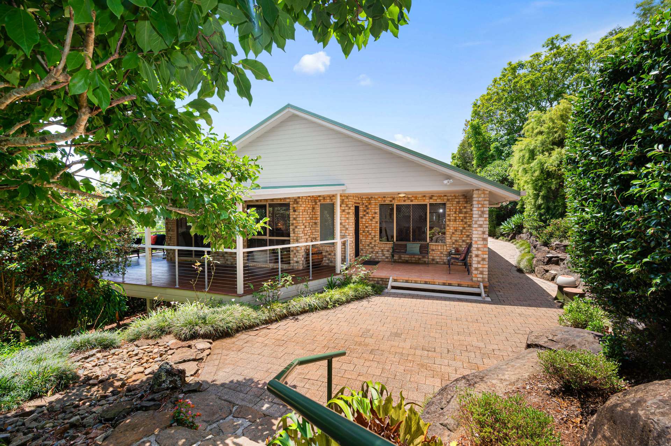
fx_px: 289
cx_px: 336
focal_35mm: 16
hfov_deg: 98.6
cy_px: 223
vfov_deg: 75.4
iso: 200
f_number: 8
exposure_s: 1/80
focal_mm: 15.5
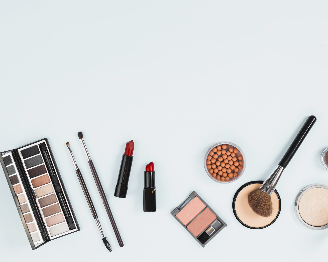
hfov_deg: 33.0
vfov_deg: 26.7
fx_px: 553
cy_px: 131
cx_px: 184
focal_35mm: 57
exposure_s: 1/160
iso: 160
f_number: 7.1
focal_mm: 50
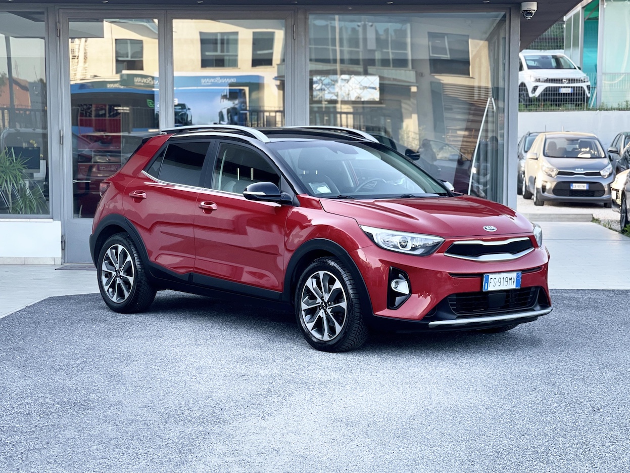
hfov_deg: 30.3
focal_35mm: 64
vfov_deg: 22.9
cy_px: 236
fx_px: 1165
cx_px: 315
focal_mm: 7.5
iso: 50
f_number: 2.2
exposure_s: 1/121
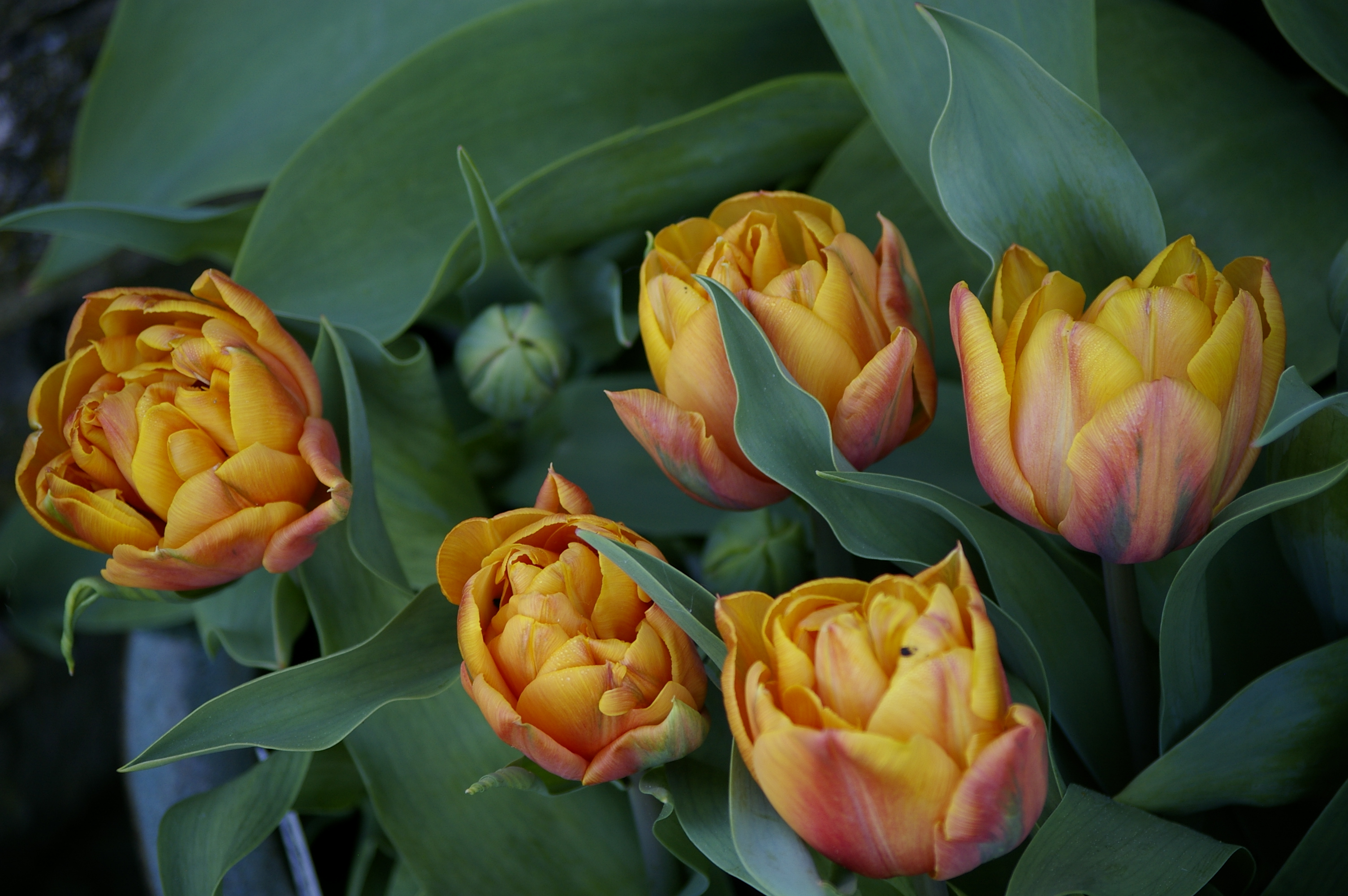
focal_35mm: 158
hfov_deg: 13.1
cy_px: 448
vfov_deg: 8.7
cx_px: 674
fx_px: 5892
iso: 200
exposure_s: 1/125
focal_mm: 105
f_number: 4.5
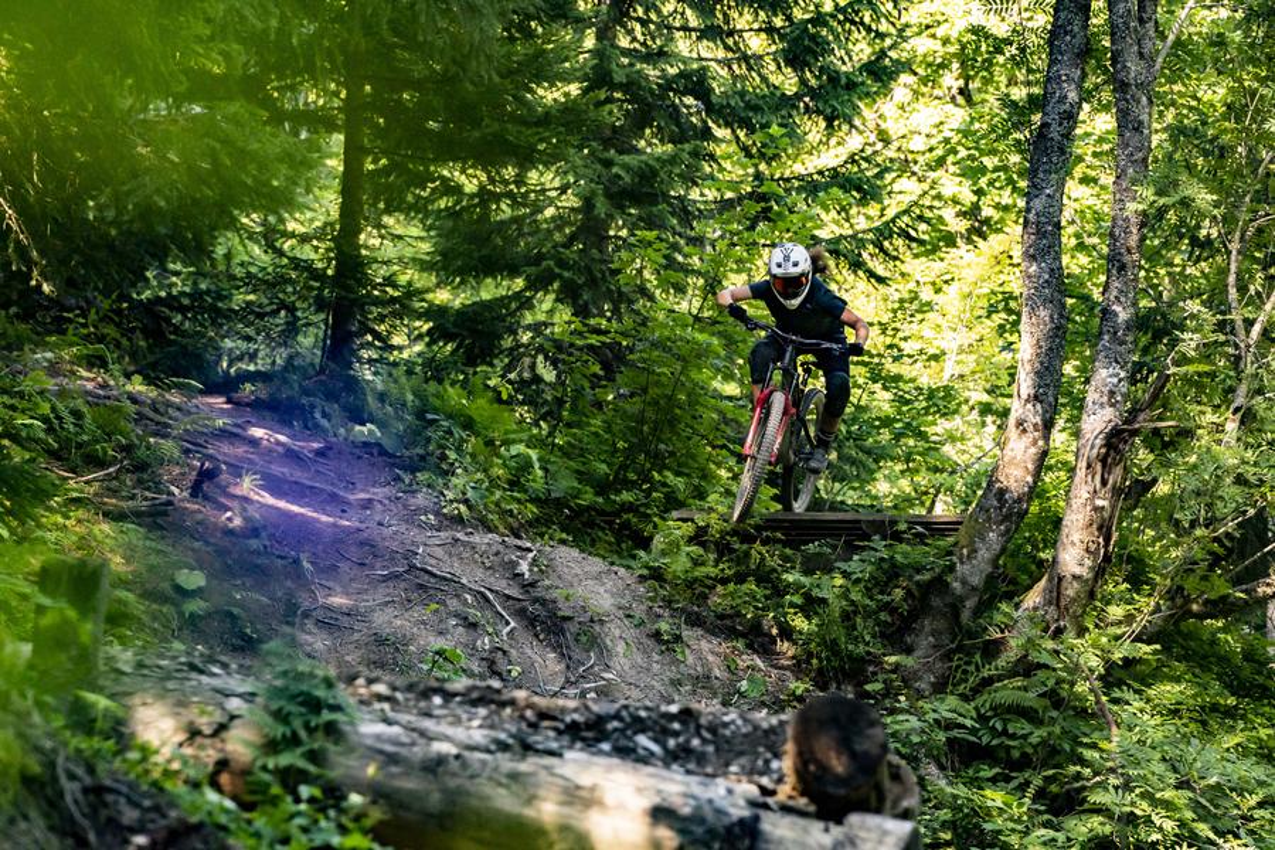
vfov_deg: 6.9
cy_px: 425
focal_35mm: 200
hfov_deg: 10.3
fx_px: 7083
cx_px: 638
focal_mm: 200
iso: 2000
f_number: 7.1
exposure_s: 1/1250
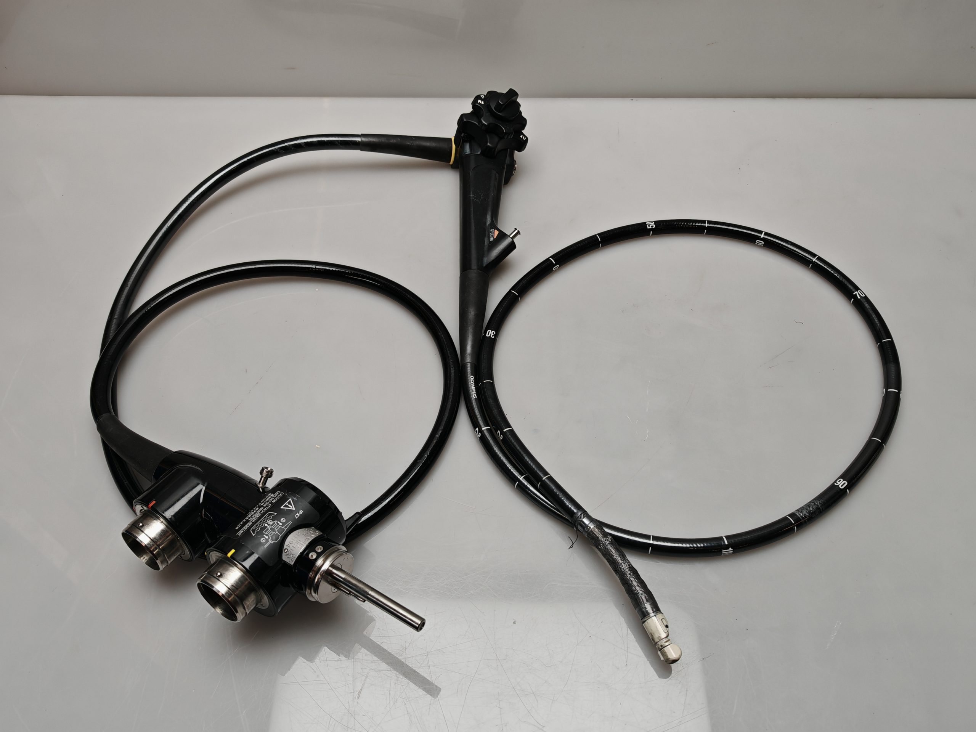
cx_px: 488
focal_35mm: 27
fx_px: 761
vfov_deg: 51.4
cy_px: 366
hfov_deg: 65.3
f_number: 2
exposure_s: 1/100
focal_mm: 6.83
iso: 80
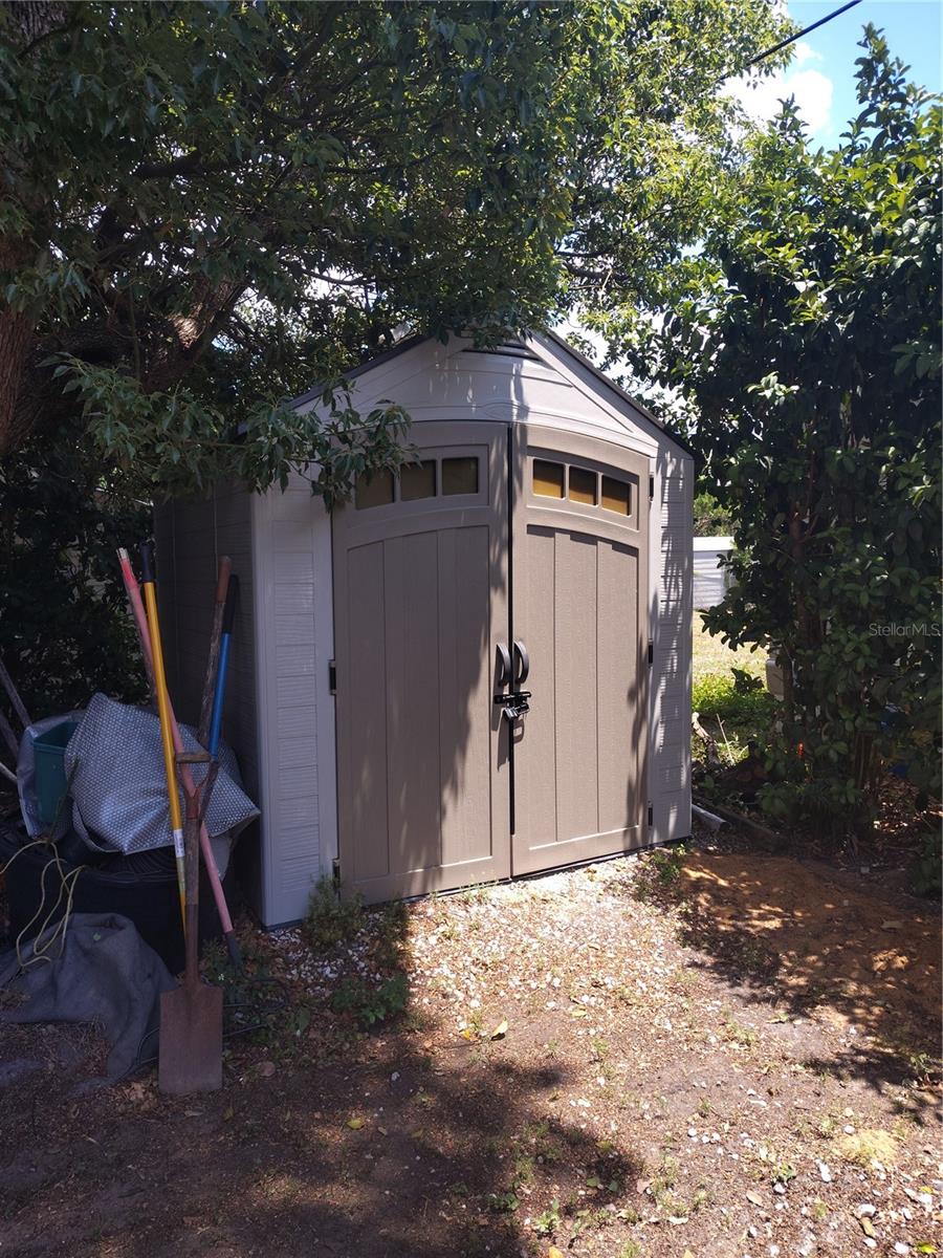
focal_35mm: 24
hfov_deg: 56.8
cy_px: 629
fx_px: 872
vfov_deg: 71.6
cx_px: 472
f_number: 1.8
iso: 100
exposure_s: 1/584
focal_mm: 5.56
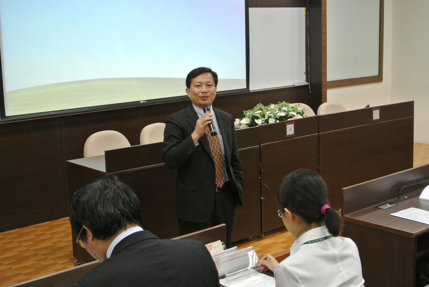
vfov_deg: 25.1
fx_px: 644
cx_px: 214
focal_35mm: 54
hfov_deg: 36.8
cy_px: 144
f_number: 5
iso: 800
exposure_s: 1/30
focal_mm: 20.3
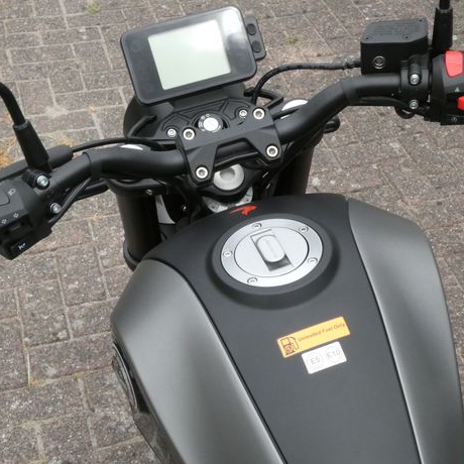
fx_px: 895
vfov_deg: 29.1
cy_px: 235
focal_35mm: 59
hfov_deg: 29.0
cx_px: 262
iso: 800
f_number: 8
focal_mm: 8.6
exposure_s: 1/1000
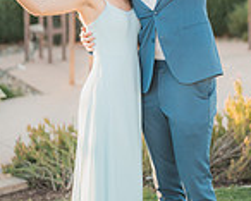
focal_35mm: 145
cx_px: 148
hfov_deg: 13.3
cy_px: 38
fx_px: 1078
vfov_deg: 10.6
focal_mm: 50
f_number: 1.2
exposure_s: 1/2000
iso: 200
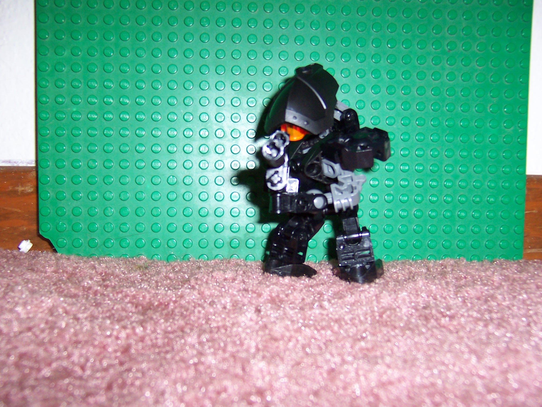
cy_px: 204
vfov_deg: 39.7
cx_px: 271
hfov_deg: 51.4
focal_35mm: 36
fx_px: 564
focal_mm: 5.6
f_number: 2.8
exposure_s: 1/60
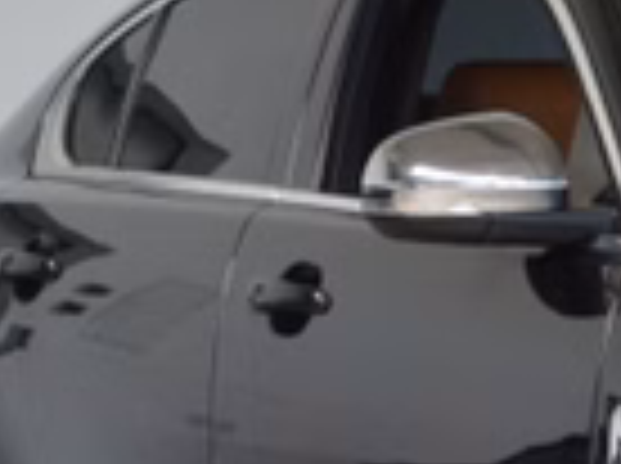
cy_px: 559
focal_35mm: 415
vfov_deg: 3.6
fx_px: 7432
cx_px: 1138
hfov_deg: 4.7
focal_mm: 62
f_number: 5.3
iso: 400
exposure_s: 1/100
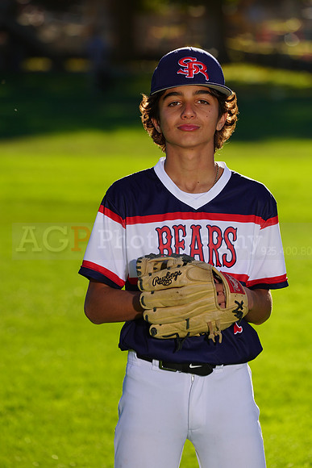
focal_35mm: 339
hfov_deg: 4.1
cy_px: 234
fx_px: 4404
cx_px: 156
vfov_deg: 6.1
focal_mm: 339
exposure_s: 1/250
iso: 100
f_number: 9
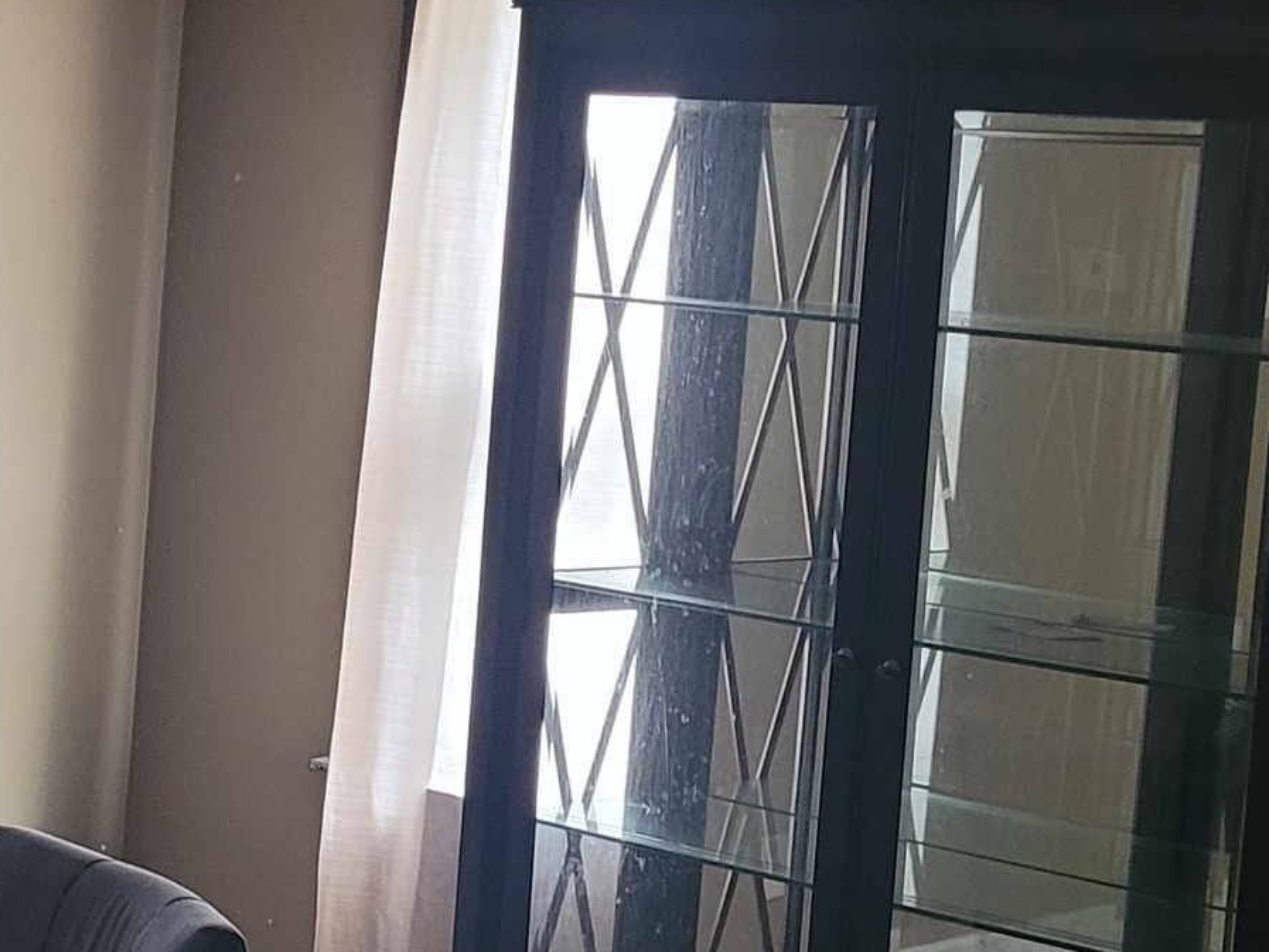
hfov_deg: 21.9
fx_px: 3263
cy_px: 489
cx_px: 365
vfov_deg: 16.6
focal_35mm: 89
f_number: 1.8
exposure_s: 1/40
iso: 400
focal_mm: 5.4
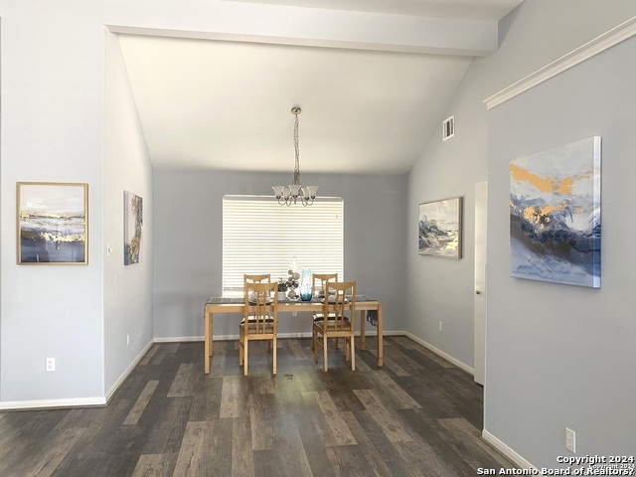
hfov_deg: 67.3
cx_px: 318
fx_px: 478
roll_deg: -0.8
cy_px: 238
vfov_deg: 53.1
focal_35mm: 26
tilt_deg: -0.1
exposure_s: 1/60
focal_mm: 4.25
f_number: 1.8
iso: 125
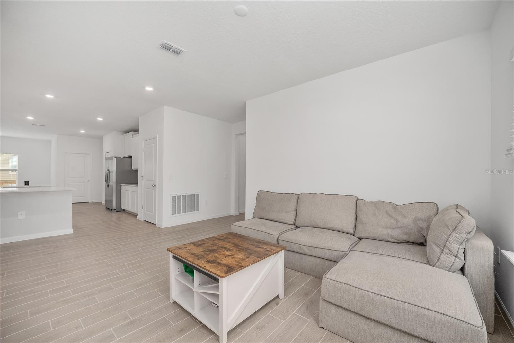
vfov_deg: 81.2
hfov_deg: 104.3
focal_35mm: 14
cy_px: 172
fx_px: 200
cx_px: 257
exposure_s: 1/15
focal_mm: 14
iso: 400
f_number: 7.1
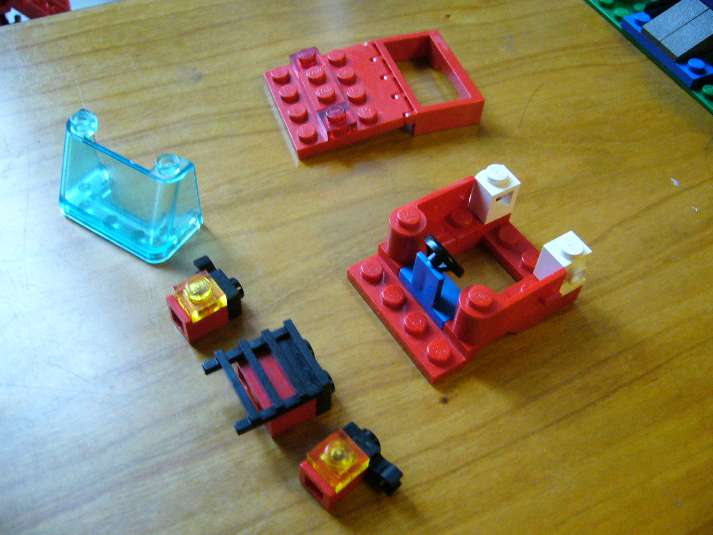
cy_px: 268
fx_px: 721
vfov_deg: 40.7
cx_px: 356
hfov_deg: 52.6
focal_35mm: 35
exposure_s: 1/40
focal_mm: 5.8
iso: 400
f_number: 2.8
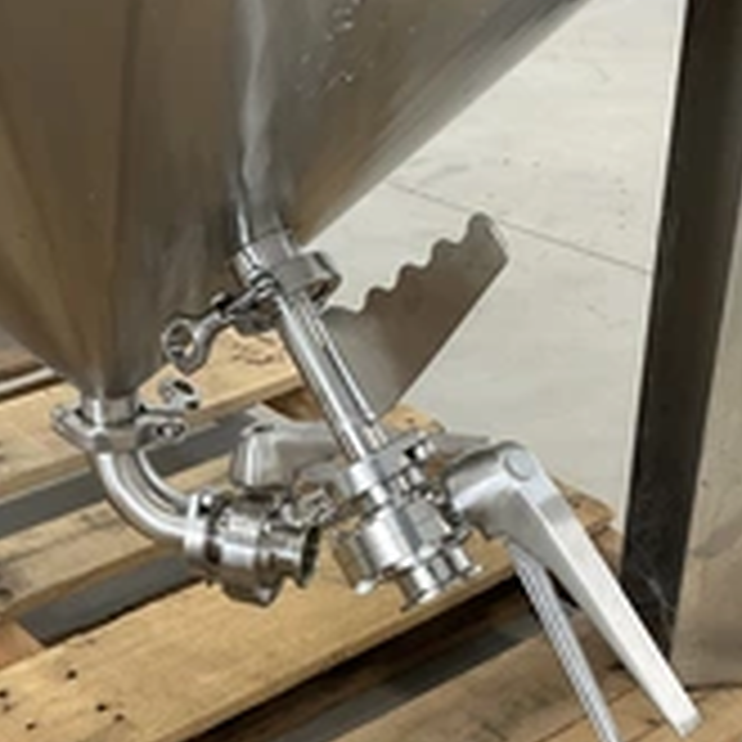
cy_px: 450
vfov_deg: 27.7
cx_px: 319
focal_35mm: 62
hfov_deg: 27.7
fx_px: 1504
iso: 64
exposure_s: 1/122
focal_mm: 3
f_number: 1.8
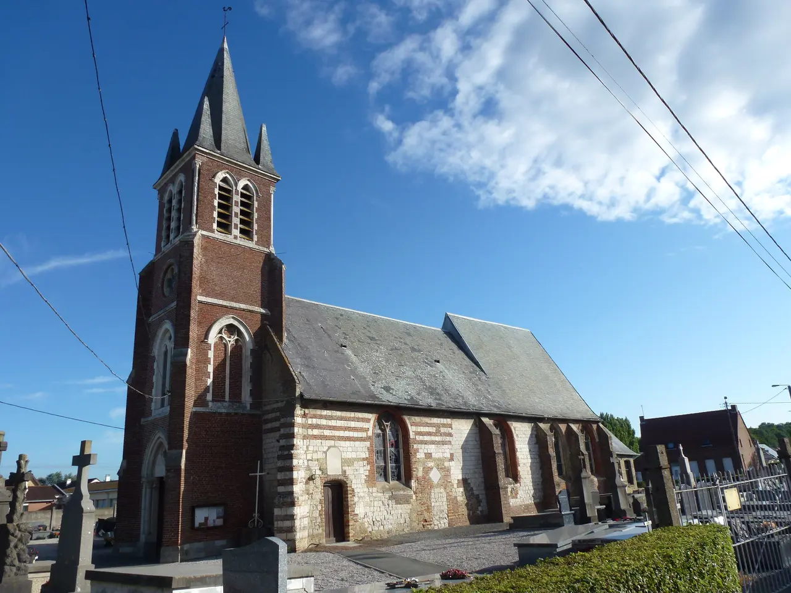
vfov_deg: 56.8
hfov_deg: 71.6
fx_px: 548
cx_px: 396
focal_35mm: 24
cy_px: 296
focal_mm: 4.3
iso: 100
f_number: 3.5
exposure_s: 1/1000
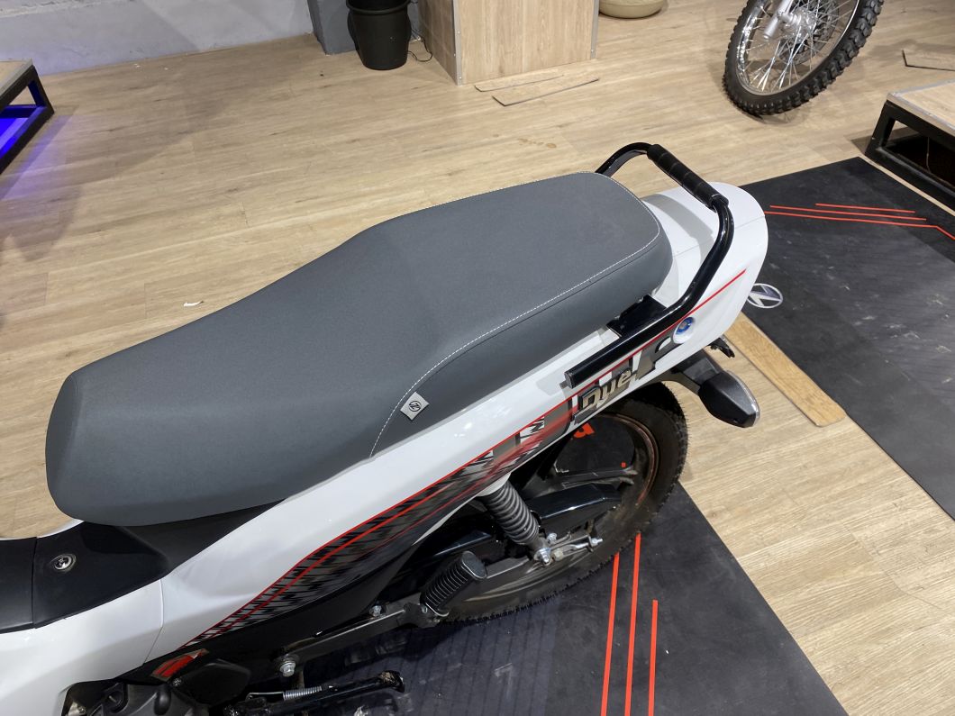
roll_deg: -2.2
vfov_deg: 53.1
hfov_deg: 67.3
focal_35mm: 26
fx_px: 717
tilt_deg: -41.8
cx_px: 478
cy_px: 358
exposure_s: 1/100
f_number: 1.8
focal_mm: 4.25
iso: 100
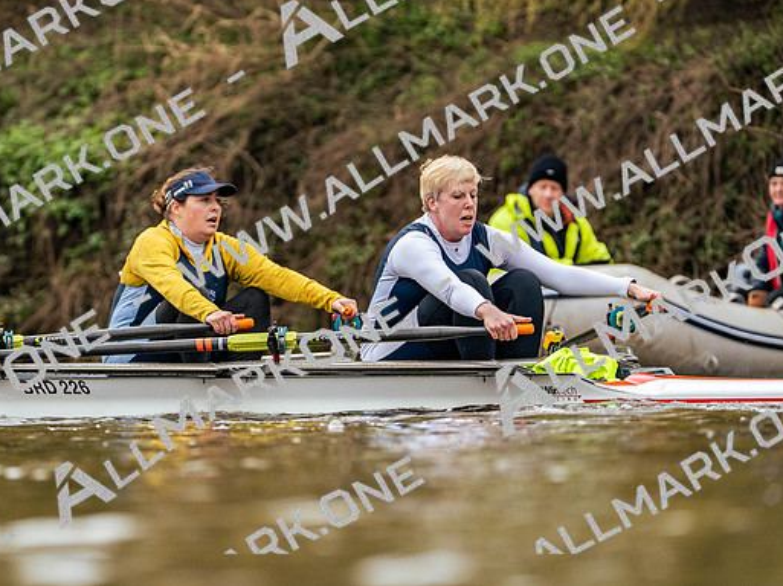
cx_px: 365
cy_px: 292
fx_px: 9200
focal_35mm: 407
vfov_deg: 3.6
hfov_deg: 4.9
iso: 2000
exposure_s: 1/2000
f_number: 6.3
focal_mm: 374
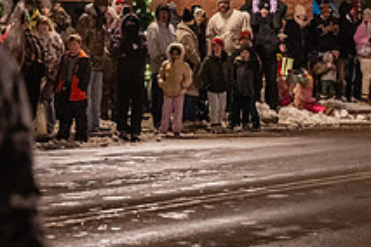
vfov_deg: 6.4
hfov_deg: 9.6
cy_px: 15
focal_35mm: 215
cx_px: 202
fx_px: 2216
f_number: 3.2
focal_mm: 79
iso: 8000
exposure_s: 1/200
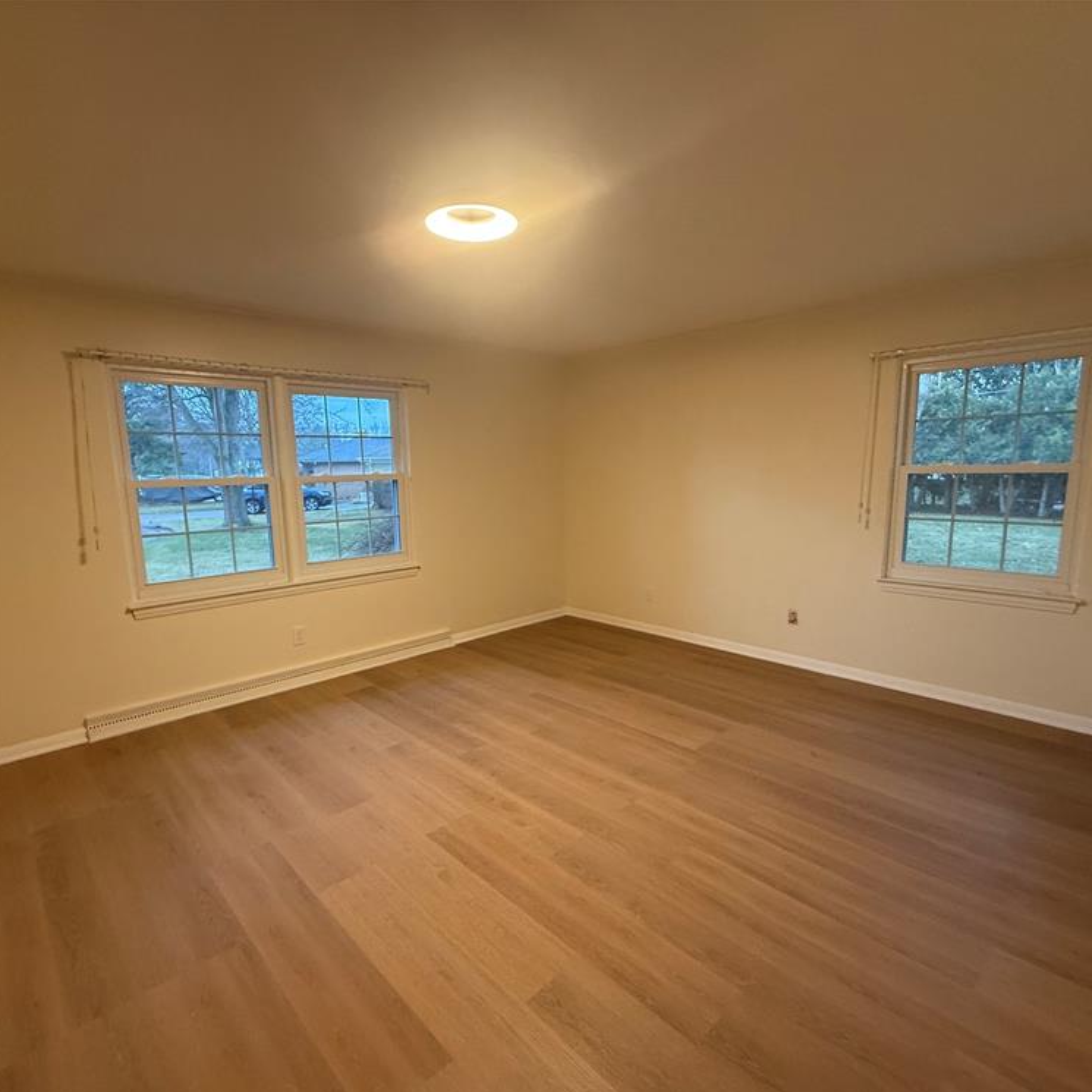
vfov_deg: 83.9
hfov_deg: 83.9
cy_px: 561
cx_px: 529
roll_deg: +1.1
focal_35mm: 17
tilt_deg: -7.7
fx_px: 607
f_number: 2.2
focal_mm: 2.22
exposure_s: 1/79
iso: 320
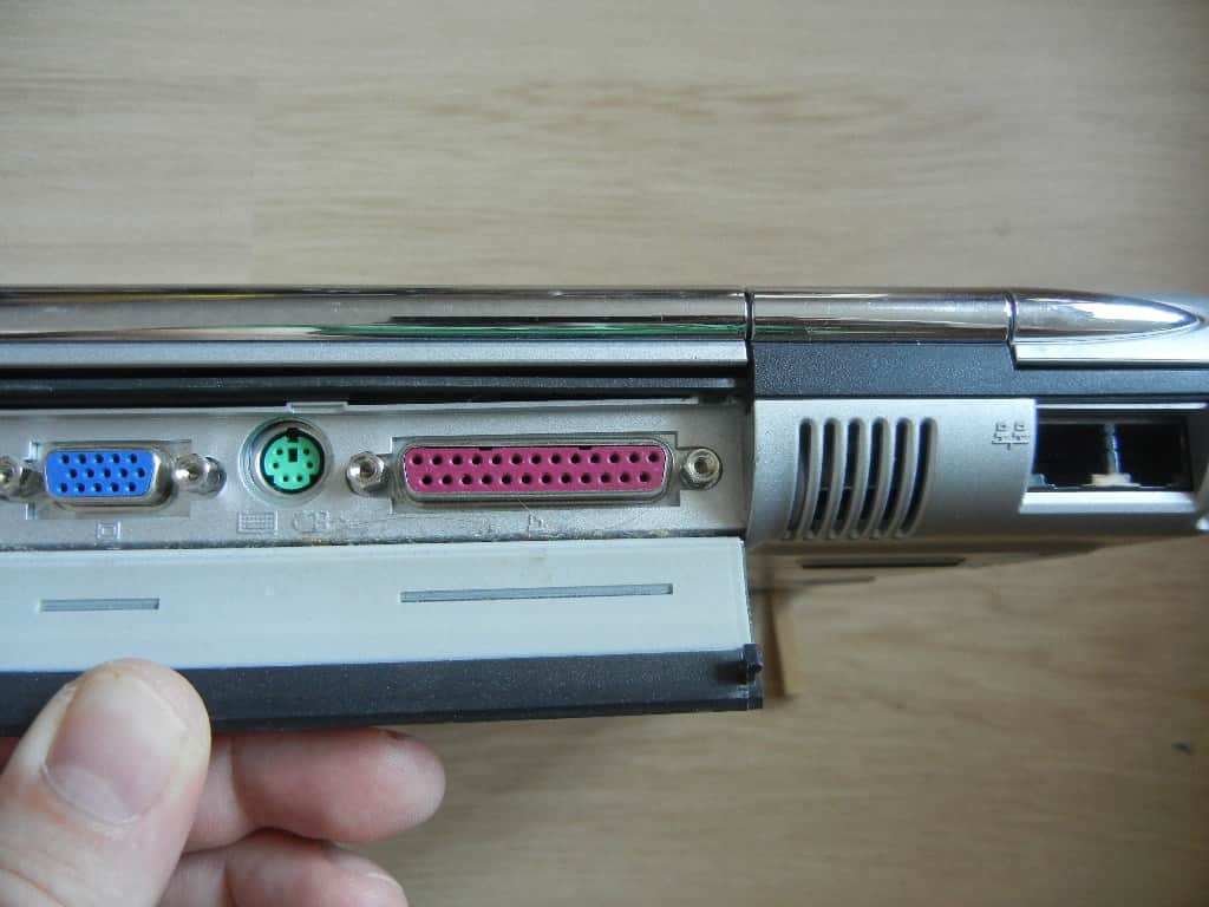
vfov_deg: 46.8
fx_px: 1048
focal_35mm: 30
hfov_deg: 60.0
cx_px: 604
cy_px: 454
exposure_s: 1/20.4
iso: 400
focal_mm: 5.4
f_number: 3.5
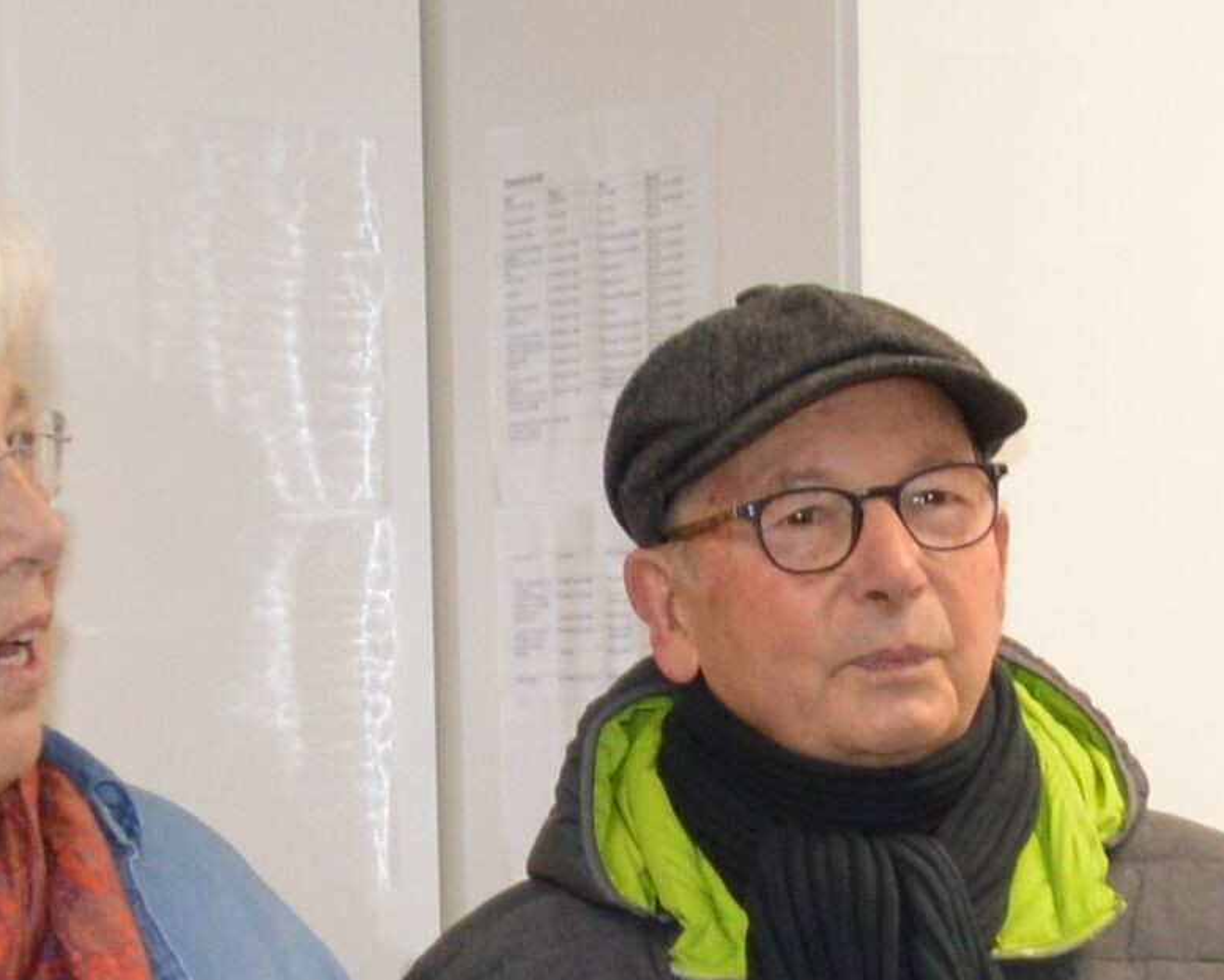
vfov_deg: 7.6
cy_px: 1963
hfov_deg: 9.8
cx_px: 1279
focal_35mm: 196
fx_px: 7102
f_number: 4
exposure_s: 1/60
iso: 400
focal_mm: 18
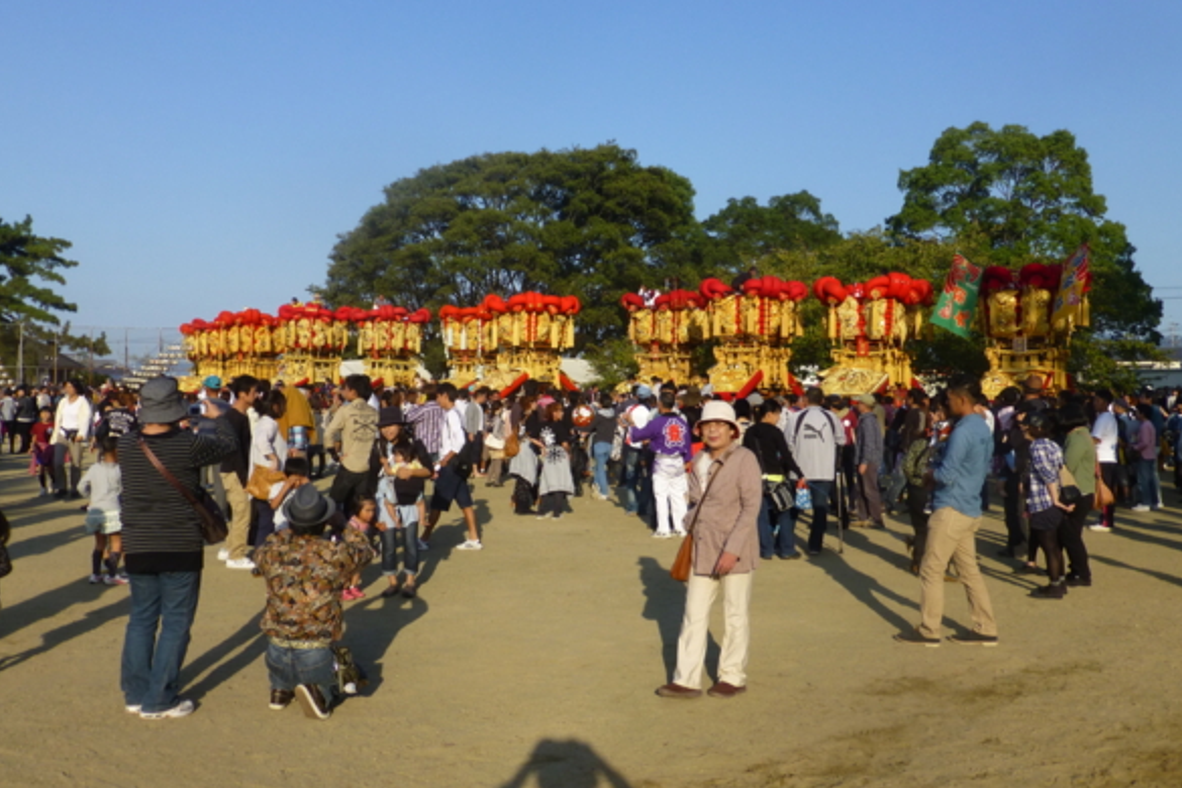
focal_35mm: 32
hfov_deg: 58.7
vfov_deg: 41.1
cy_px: 360
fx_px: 1051
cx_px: 586
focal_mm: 5.4
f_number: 4
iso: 100
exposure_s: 1/800
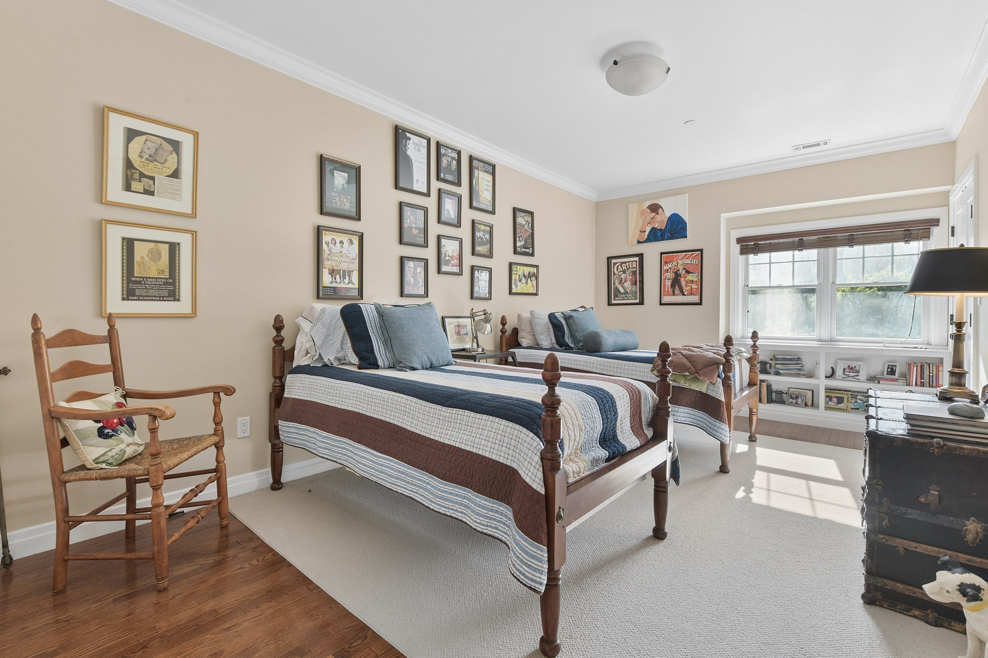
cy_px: 329
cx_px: 494
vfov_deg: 73.7
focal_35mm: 16
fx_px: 439
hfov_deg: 96.7
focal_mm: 16
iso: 640
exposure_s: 1/15
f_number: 9
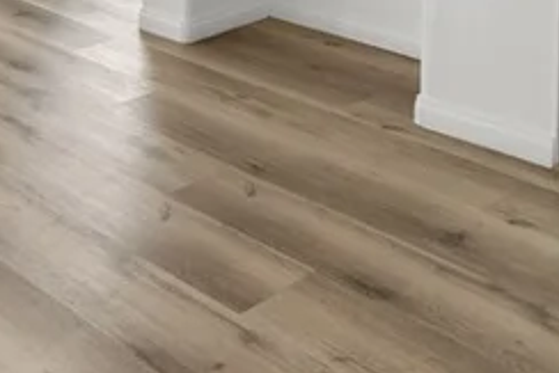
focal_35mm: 63
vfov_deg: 17.9
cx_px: 165
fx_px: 979
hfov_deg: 31.5
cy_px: -271
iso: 400
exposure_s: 1/6
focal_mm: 10
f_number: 8
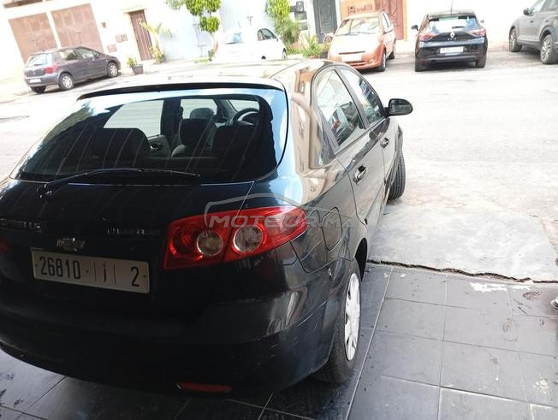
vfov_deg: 51.5
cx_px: 279
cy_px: 210
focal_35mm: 27
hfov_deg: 65.2
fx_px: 436
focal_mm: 3.98
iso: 152
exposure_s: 1/50
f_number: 1.8
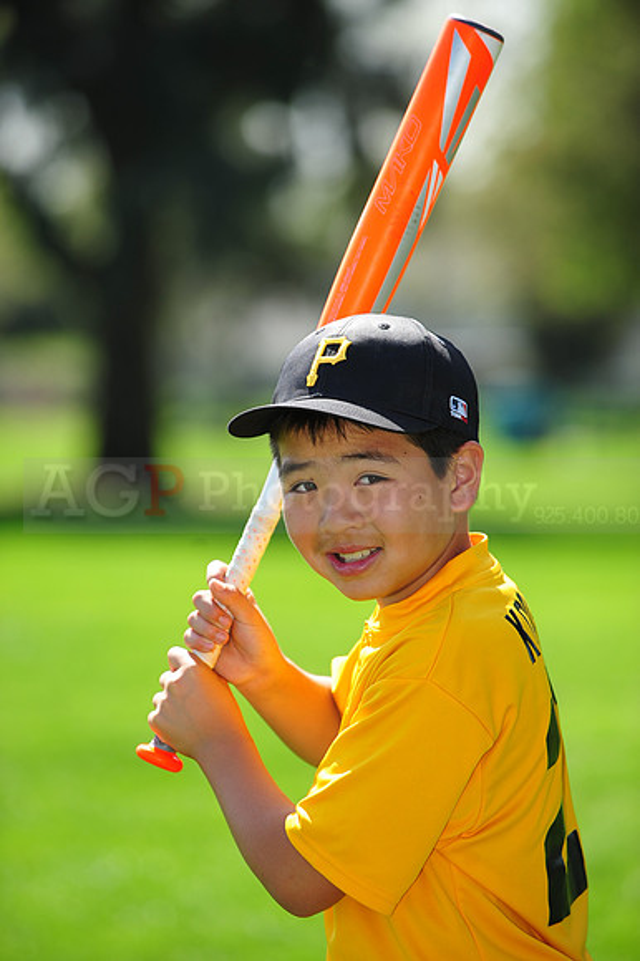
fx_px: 5339
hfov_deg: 6.9
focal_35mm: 200
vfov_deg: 10.3
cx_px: 320
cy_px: 480
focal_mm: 200
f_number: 4.5
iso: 200
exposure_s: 1/640
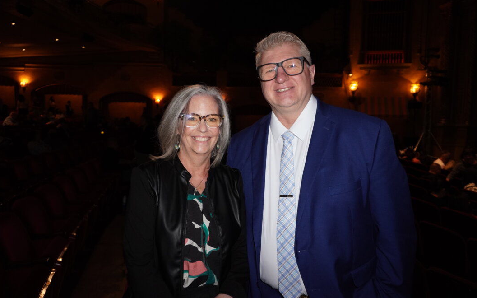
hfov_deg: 72.6
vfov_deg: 49.2
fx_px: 325
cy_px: 150
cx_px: 242
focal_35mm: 25
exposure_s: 1/60
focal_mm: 16
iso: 800
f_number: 3.5
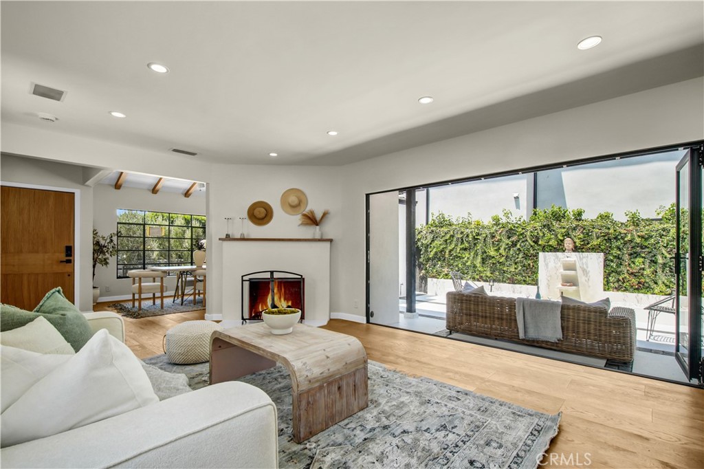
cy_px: 234
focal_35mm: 15
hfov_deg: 100.4
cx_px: 352
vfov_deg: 77.3
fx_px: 293
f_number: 10
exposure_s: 1/80
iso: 400
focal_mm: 10
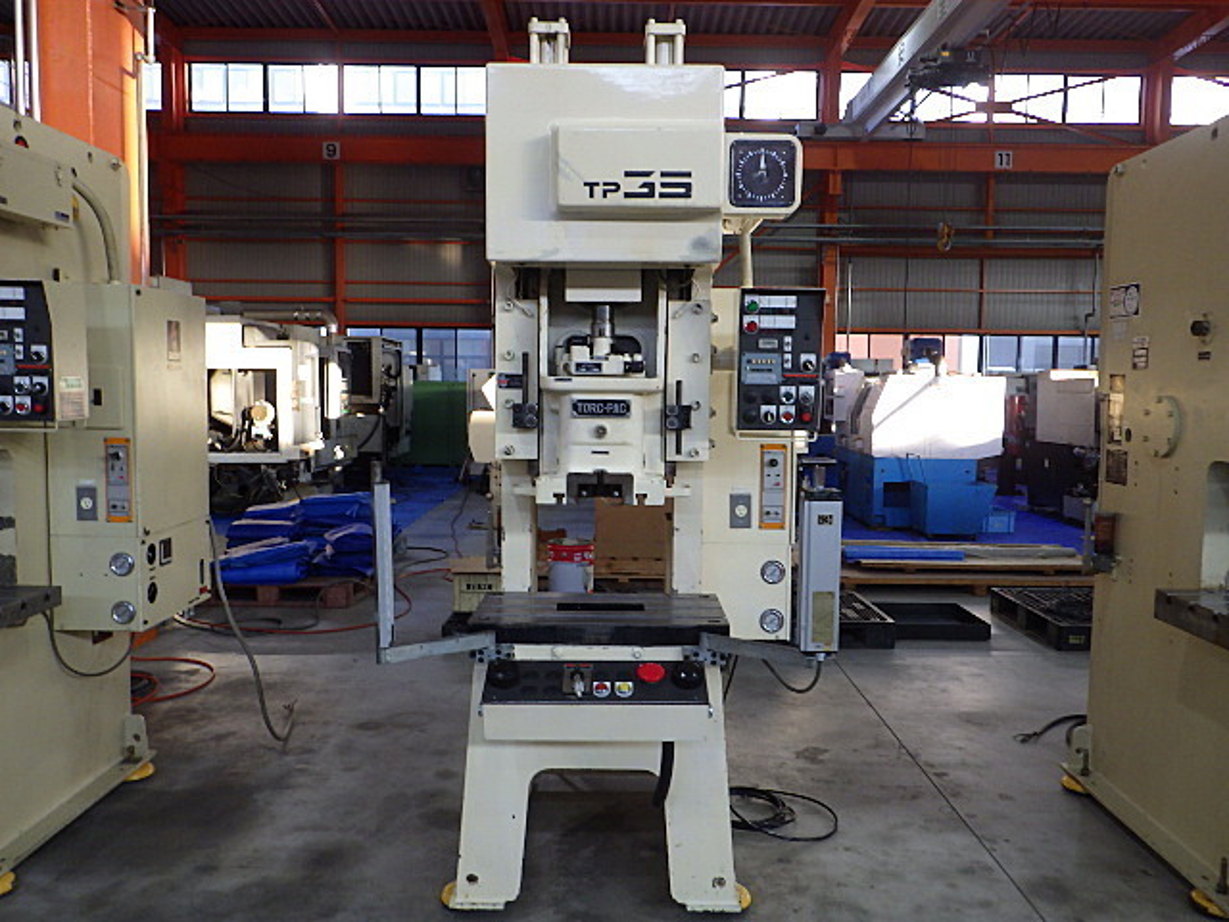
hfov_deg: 63.4
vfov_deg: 49.7
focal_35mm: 28
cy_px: 461
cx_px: 614
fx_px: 994
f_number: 3.5
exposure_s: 1/45
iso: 200
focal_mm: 5
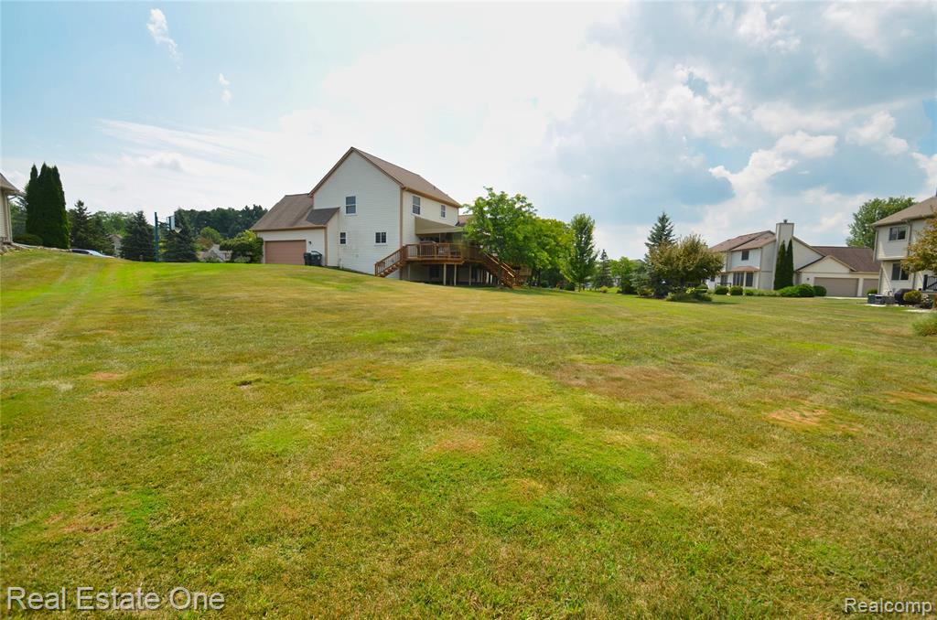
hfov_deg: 100.5
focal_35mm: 15
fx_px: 390
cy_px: 310
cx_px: 468
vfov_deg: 77.1
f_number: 8
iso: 100
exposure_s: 1/250
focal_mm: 10
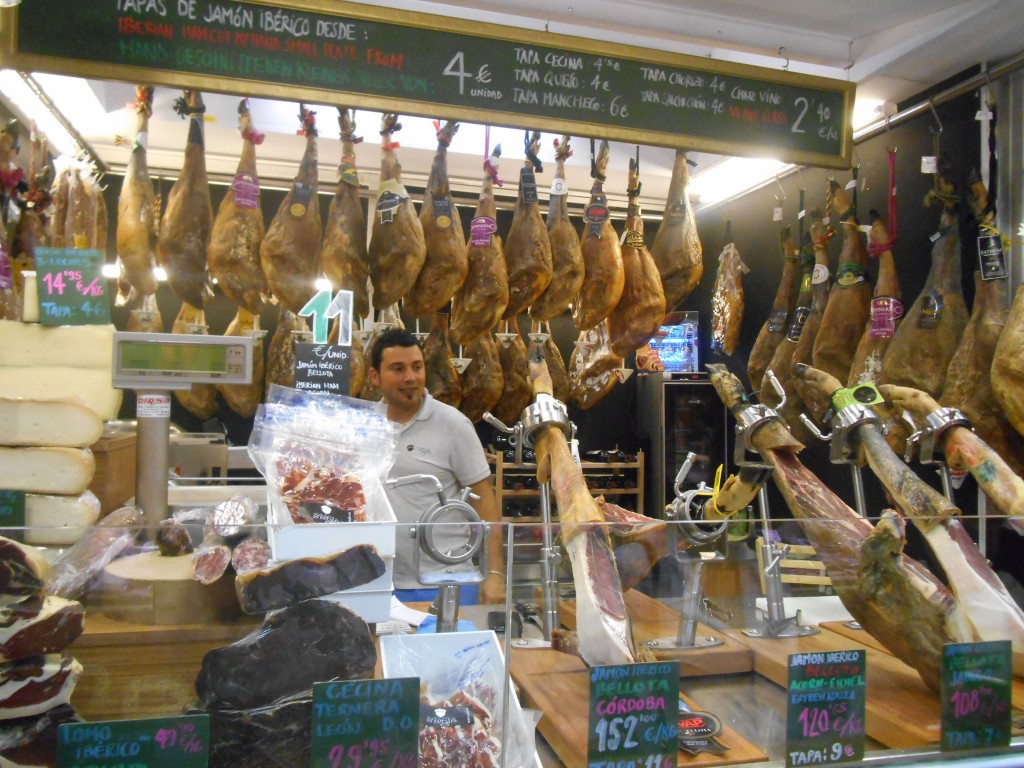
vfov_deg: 53.1
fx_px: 769
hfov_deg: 67.3
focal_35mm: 26
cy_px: 384
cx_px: 512
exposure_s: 1/80
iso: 800
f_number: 3.4
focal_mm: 4.7
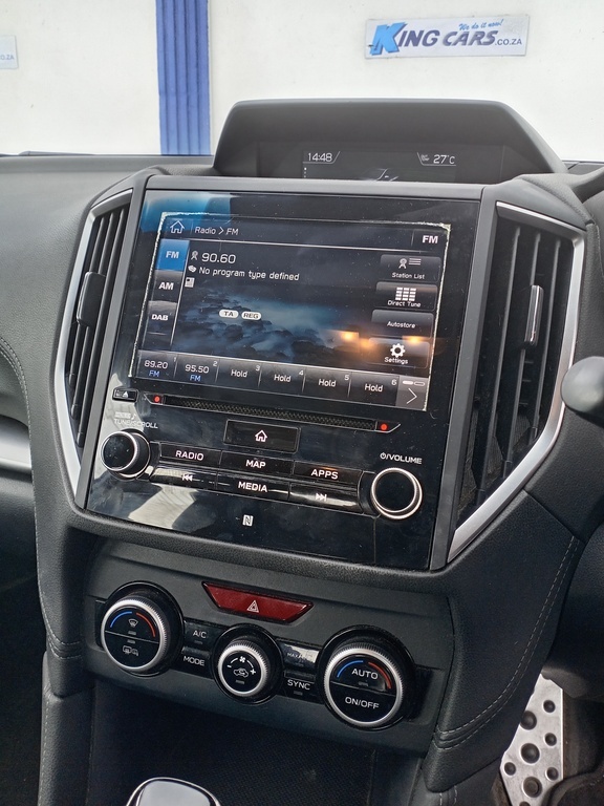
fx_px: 628
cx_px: 302
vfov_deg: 65.3
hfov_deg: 51.4
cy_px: 403
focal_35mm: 27
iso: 153
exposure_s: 1/33.3
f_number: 1.8
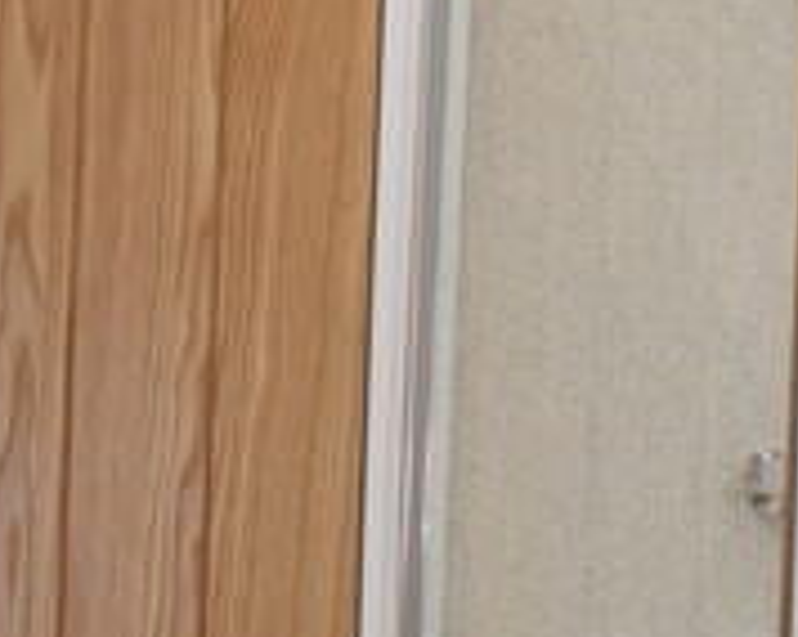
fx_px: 1911
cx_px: 1224
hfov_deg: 20.1
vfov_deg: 18.2
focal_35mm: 81
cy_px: 693
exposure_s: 1/100
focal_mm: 10
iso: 500
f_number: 4
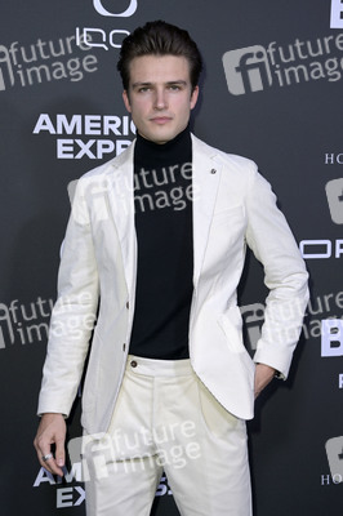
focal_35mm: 62
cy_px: 258
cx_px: 172
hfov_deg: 21.9
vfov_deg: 32.4
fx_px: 888
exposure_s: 1/250
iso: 1000
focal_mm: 62
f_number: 5.6
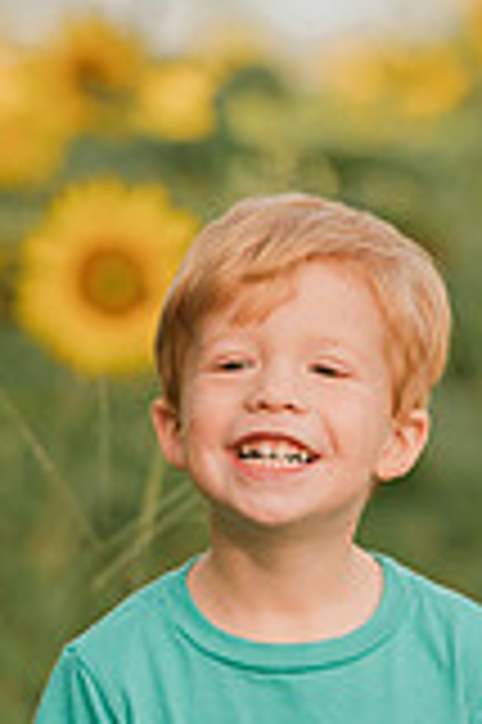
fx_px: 9298
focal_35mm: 462
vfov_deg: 4.5
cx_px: 333
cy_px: 773
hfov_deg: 3.0
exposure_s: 1/400
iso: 100
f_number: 2.8
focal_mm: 165
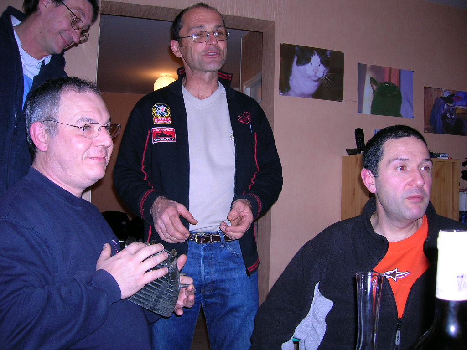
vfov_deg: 41.8
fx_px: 459
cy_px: 175
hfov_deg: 54.0
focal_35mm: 34
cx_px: 234
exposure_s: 1/60.1
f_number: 2.9
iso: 66
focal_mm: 5.7
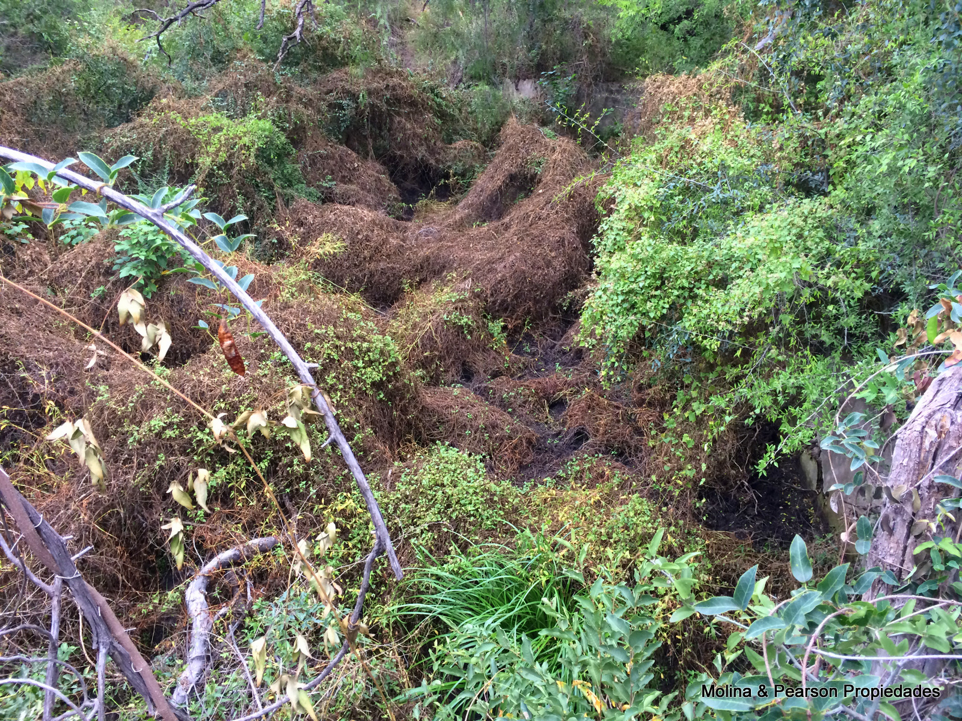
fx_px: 806
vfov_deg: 48.2
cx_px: 481
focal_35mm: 29
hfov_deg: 61.7
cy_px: 360
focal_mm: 4.15
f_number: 2.2
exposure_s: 1/33
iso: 64
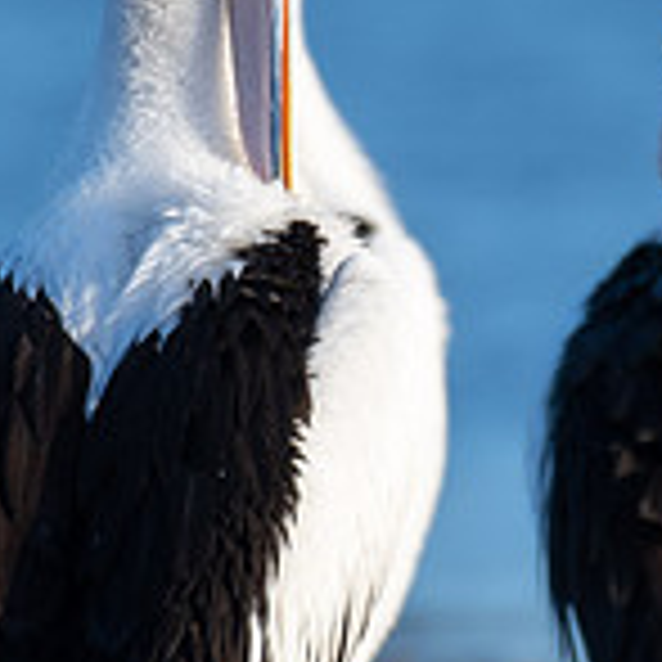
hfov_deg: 0.6
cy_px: 201
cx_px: 359
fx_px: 65256
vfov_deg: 0.6
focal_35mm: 3016
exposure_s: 1/320
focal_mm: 500
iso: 160
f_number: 5.6
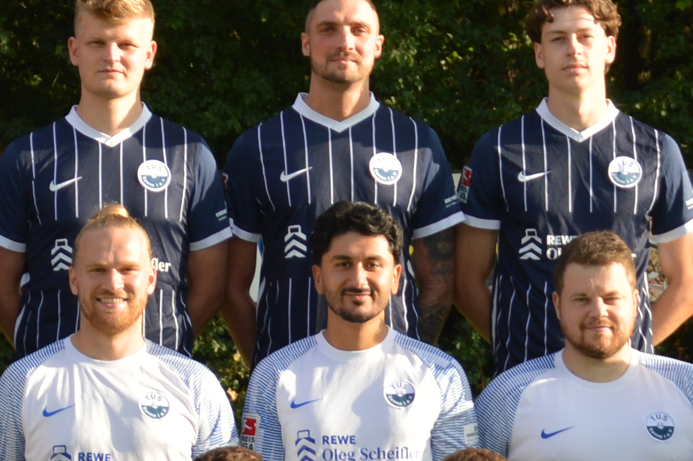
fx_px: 4289
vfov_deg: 6.1
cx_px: -199
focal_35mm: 223
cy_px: 303
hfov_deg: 9.1
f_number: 6.3
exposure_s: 1/200
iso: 100
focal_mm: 32
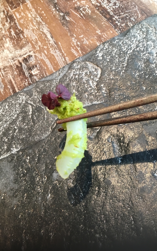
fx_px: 212
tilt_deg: -65.2
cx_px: 74
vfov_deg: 61.2
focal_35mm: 31
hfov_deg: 40.6
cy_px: 125
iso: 100
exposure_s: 1/30
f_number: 2.2
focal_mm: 4.15
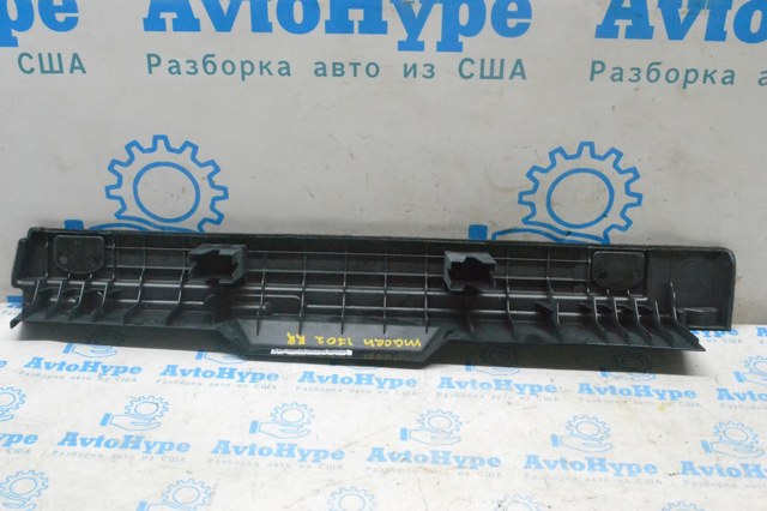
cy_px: 256
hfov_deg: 45.0
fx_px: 926
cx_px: 384
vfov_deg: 30.8
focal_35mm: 44
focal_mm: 29
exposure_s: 1/160
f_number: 10
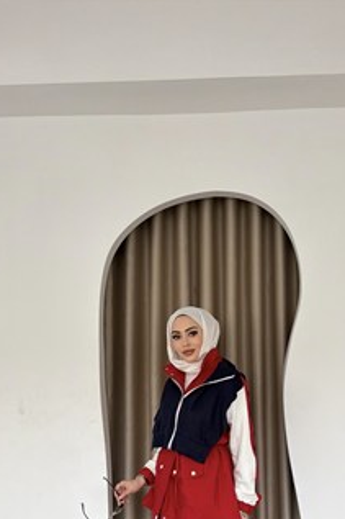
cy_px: 431
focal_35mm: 42
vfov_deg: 43.7
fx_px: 604
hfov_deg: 31.9
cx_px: 178
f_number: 1.78
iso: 250
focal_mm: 6.76
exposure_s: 1/246
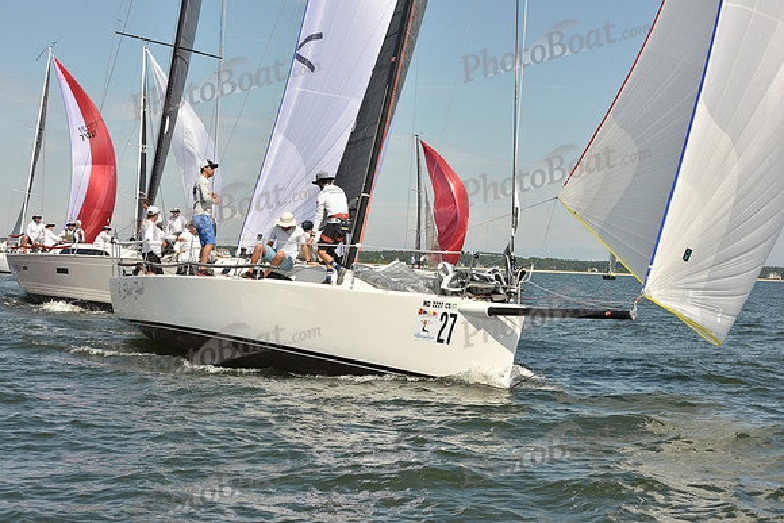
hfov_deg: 28.8
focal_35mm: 70
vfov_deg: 19.5
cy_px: 262
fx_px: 1525
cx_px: 392
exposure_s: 1/640
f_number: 14
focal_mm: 70
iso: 320
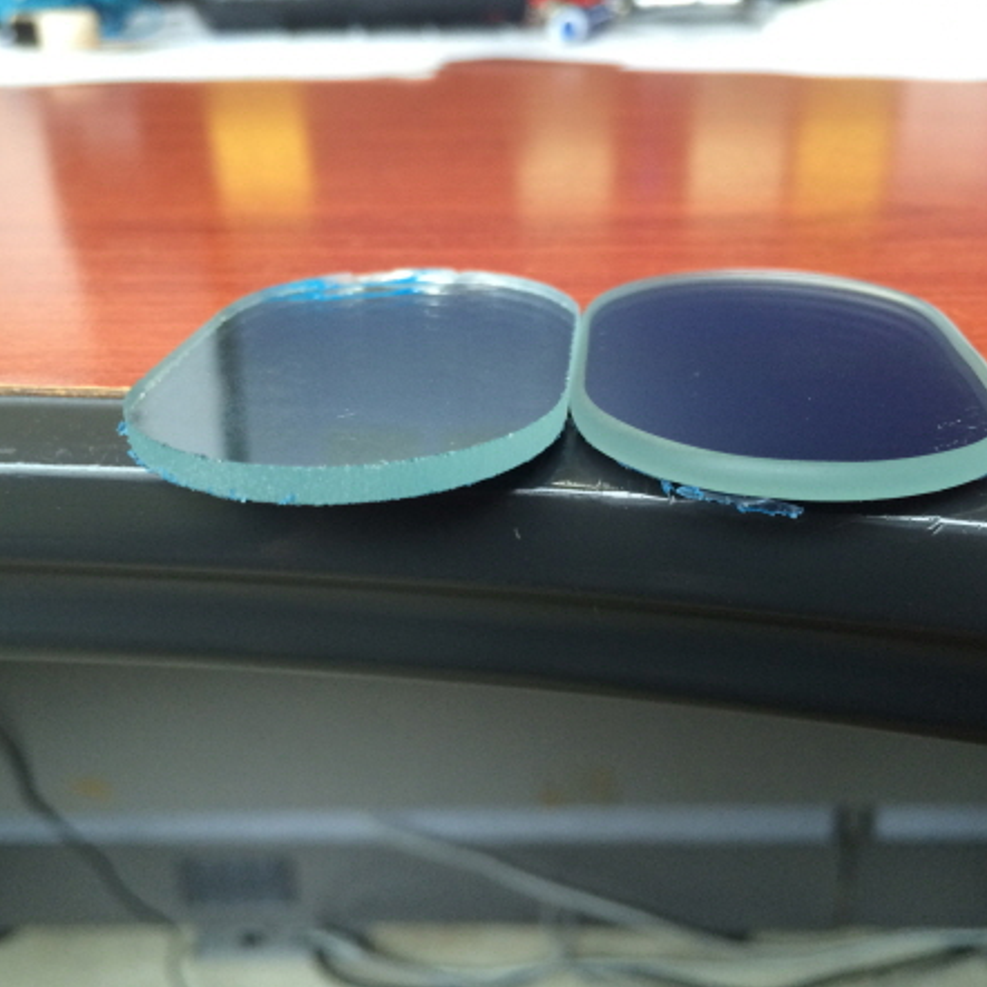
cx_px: 520
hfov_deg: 46.0
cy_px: 489
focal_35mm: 36
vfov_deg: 46.0
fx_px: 1161
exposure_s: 1/30
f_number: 2.2
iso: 64
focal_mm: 4.12
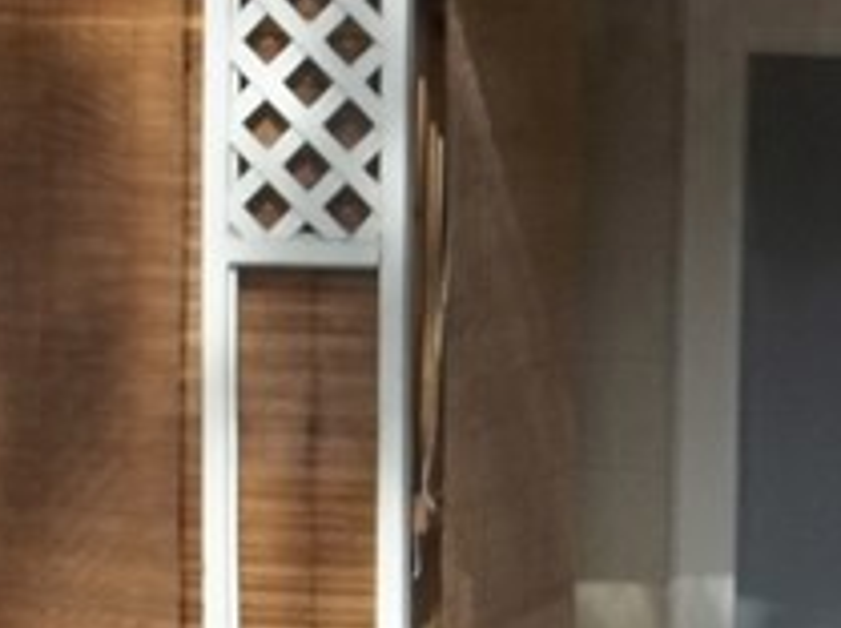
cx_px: 813
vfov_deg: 9.1
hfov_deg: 12.1
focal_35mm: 162
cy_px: 378
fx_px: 3929
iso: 64
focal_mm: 5.9
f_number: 8
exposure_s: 1/200
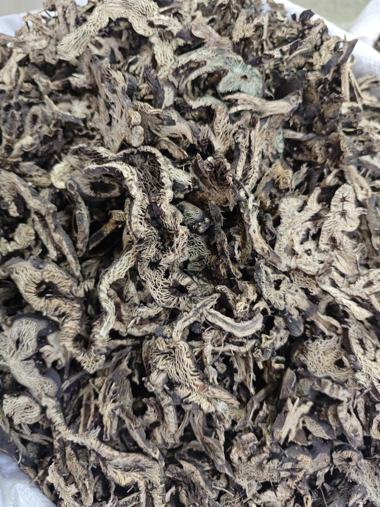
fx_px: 351
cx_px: 190
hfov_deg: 56.8
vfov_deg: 71.6
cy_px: 254
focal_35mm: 24
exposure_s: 1/91.3
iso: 250
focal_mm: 5.84
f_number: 1.6
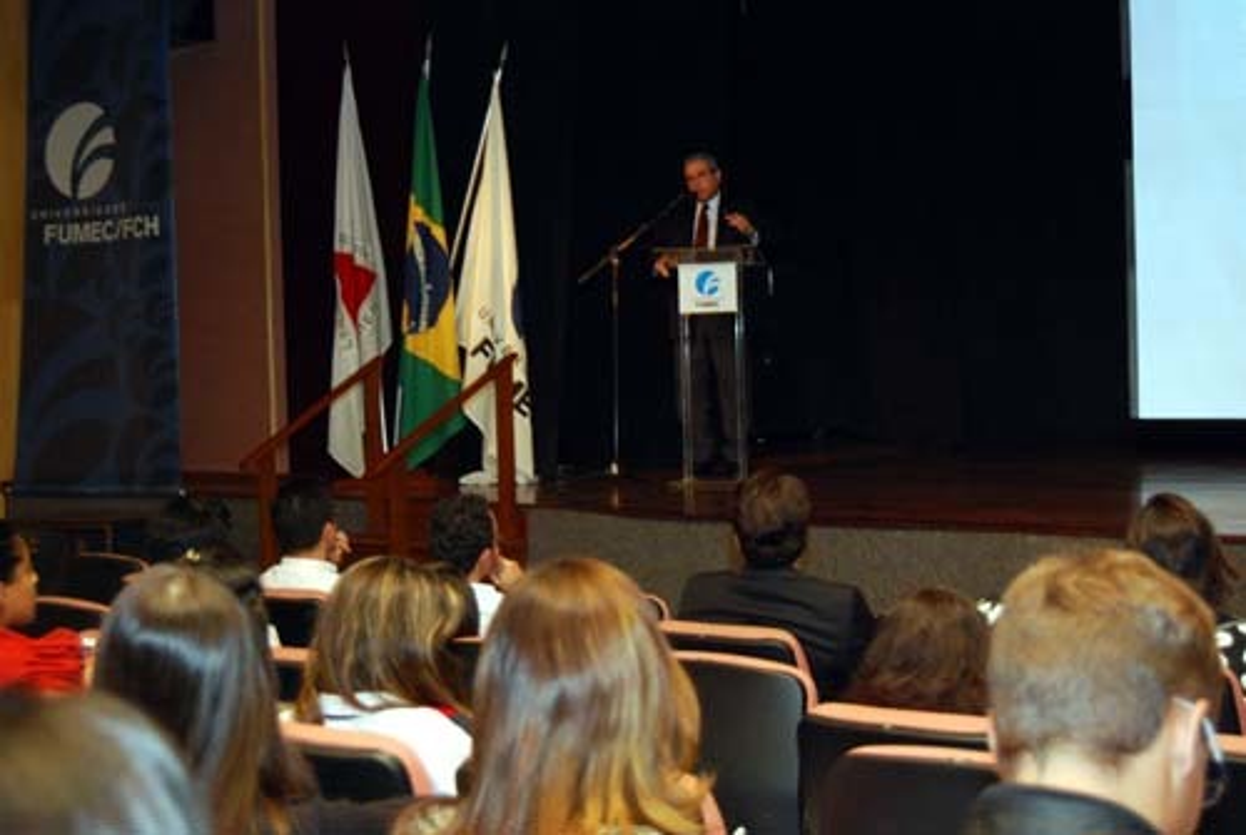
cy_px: 418
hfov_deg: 35.0
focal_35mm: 57
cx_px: 623
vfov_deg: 23.9
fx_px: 1976
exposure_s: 1/30
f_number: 4.8
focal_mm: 38
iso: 800
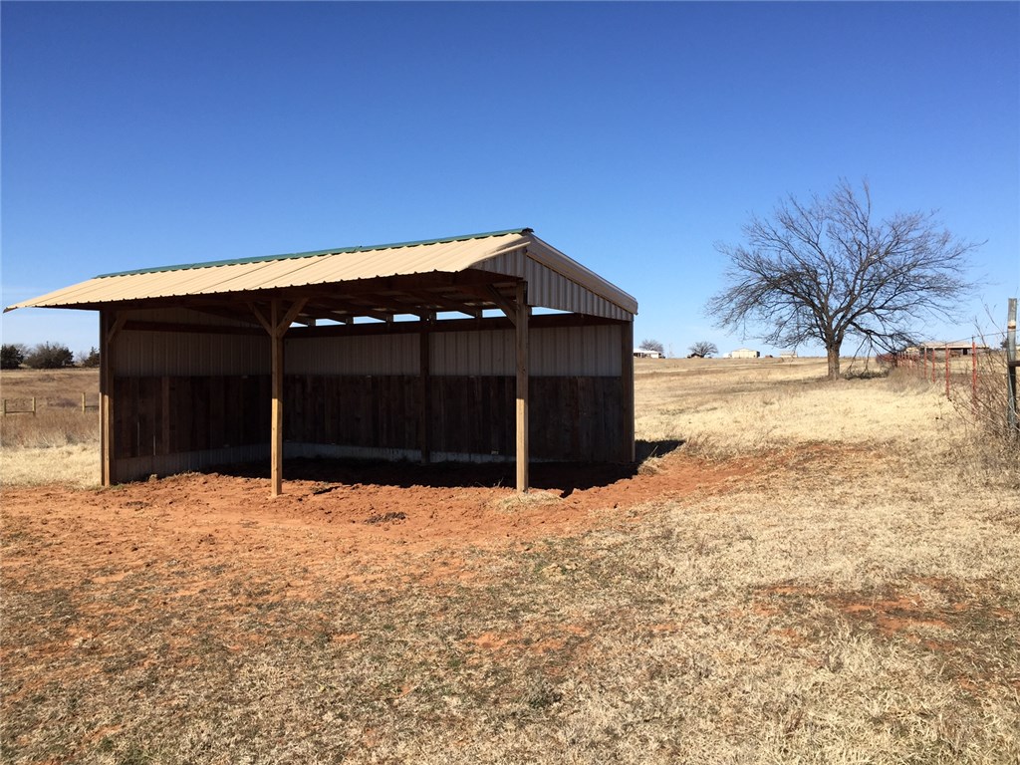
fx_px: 855
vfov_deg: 48.2
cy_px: 382
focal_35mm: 29
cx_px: 510
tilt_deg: -1.4
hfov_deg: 61.7
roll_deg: -0.1
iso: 32
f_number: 2.2
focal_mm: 4.15
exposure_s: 1/2083
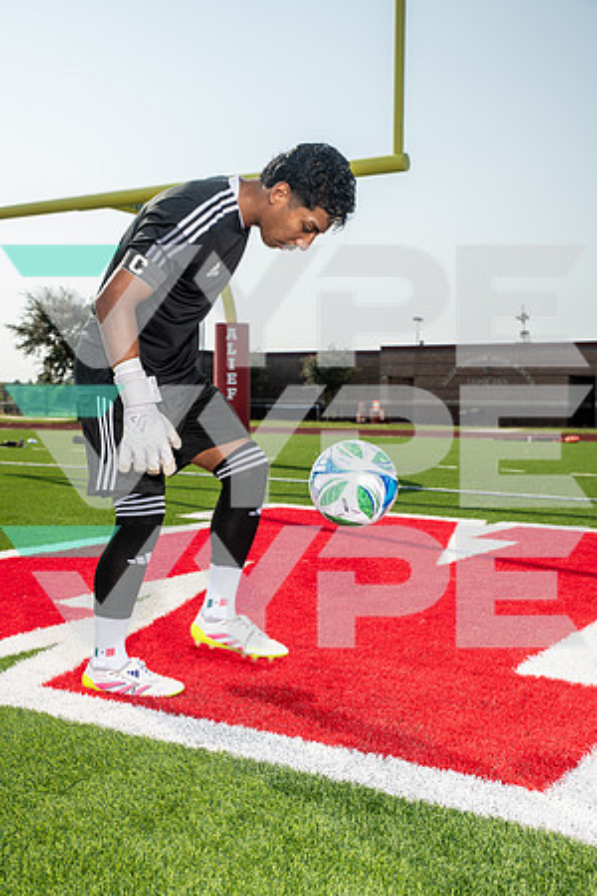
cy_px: 448
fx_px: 1045
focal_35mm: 42
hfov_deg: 31.9
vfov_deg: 46.4
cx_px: 298
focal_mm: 42
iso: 100
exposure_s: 1/400
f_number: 6.3
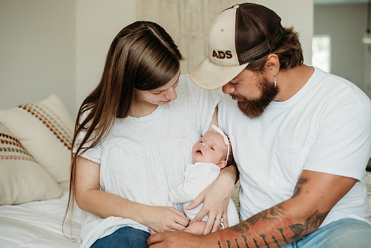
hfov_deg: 39.6
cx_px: 186
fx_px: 515
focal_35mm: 50
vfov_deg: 27.0
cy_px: 124
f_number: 2.5
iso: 800
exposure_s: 1/200
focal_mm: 50
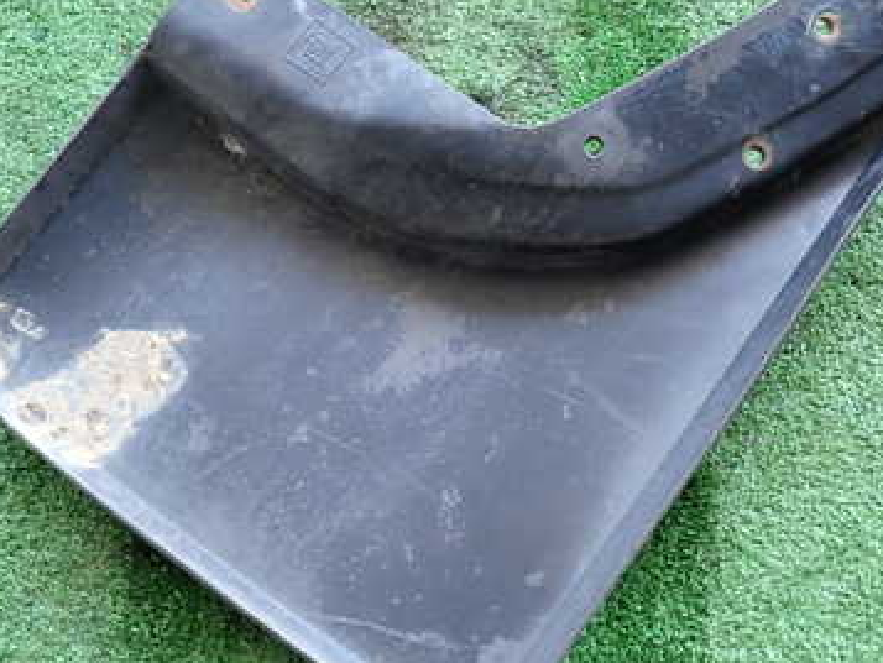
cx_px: 455
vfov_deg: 34.4
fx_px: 1072
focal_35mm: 42
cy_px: 334
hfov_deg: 44.8
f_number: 2
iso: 160
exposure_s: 1/60
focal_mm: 4.5
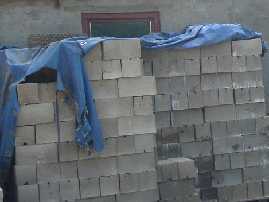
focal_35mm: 94
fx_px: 731
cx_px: 223
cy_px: 68
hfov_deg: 20.6
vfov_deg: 15.7
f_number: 3.4
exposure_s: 1/250
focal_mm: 7.3
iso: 80
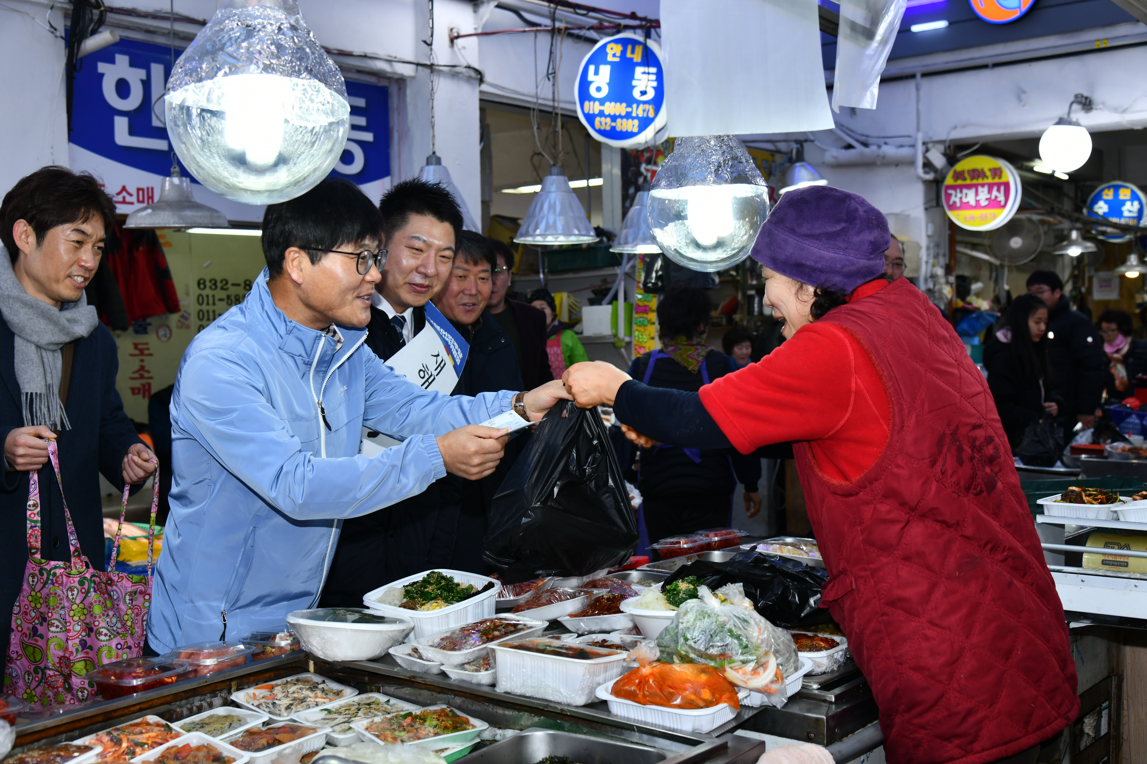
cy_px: 382
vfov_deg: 33.4
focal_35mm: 40
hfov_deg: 48.5
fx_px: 1274
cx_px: 574
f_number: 5.6
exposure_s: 1/125
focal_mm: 40
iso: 400
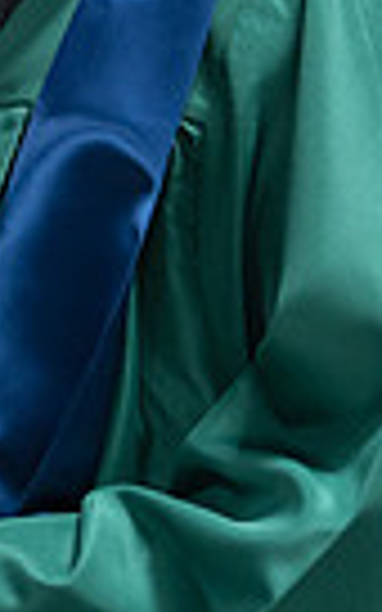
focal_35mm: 223
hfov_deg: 5.8
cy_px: -52
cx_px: -112
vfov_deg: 9.3
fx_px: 3715
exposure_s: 1/320
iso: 800
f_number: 1.2
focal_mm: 50
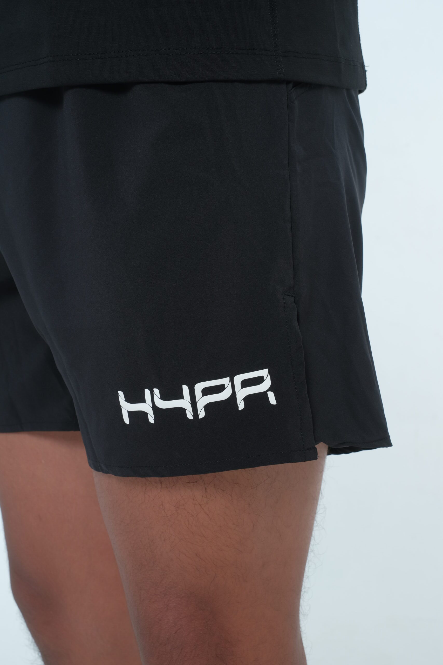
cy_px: 332
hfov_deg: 25.5
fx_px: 978
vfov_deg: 37.5
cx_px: 222
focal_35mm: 53
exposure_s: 1/200
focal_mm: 35
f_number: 9
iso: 200
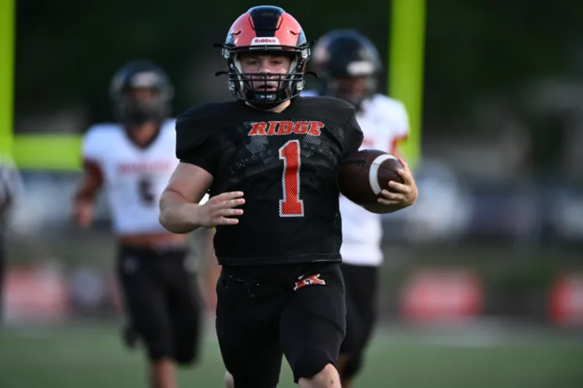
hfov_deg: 5.2
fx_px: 6475
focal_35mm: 400
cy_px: 194
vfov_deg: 3.4
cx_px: 292
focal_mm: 400
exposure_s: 1/1250
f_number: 2.8
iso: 3200
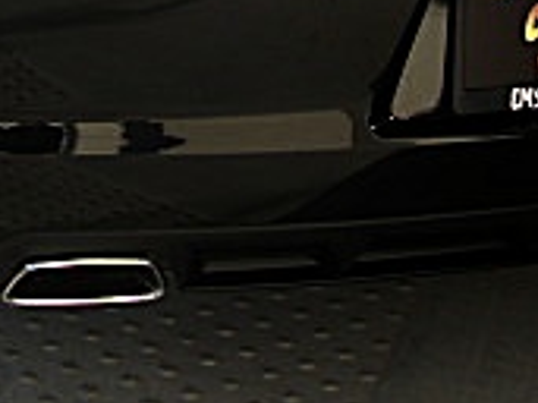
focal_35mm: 135
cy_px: -290
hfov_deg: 14.6
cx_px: 138
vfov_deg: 10.4
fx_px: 2097
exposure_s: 1/250
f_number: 2.8
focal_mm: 6.3
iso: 50
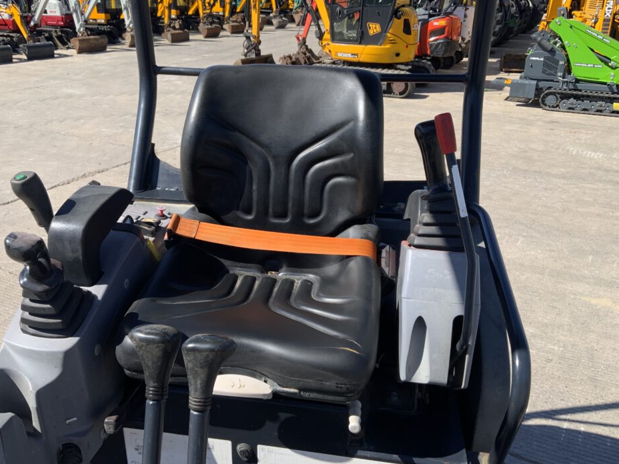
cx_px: 279
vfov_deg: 44.1
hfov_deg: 56.7
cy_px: 219
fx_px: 572
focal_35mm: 32
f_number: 1.8
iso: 16
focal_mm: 3
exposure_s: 1/1121
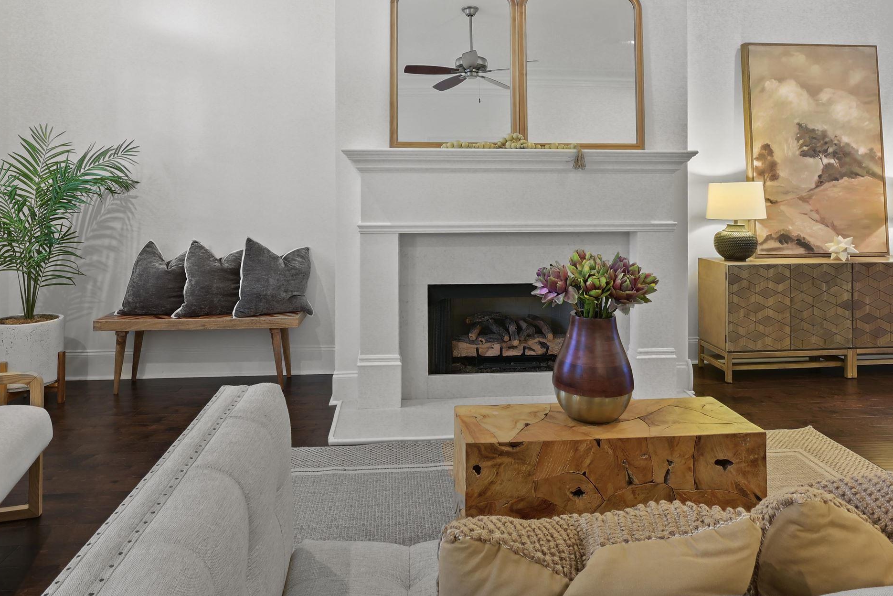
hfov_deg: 76.1
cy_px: 184
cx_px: 445
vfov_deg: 53.7
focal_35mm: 23
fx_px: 571
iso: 200
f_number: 14
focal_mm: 14
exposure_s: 8
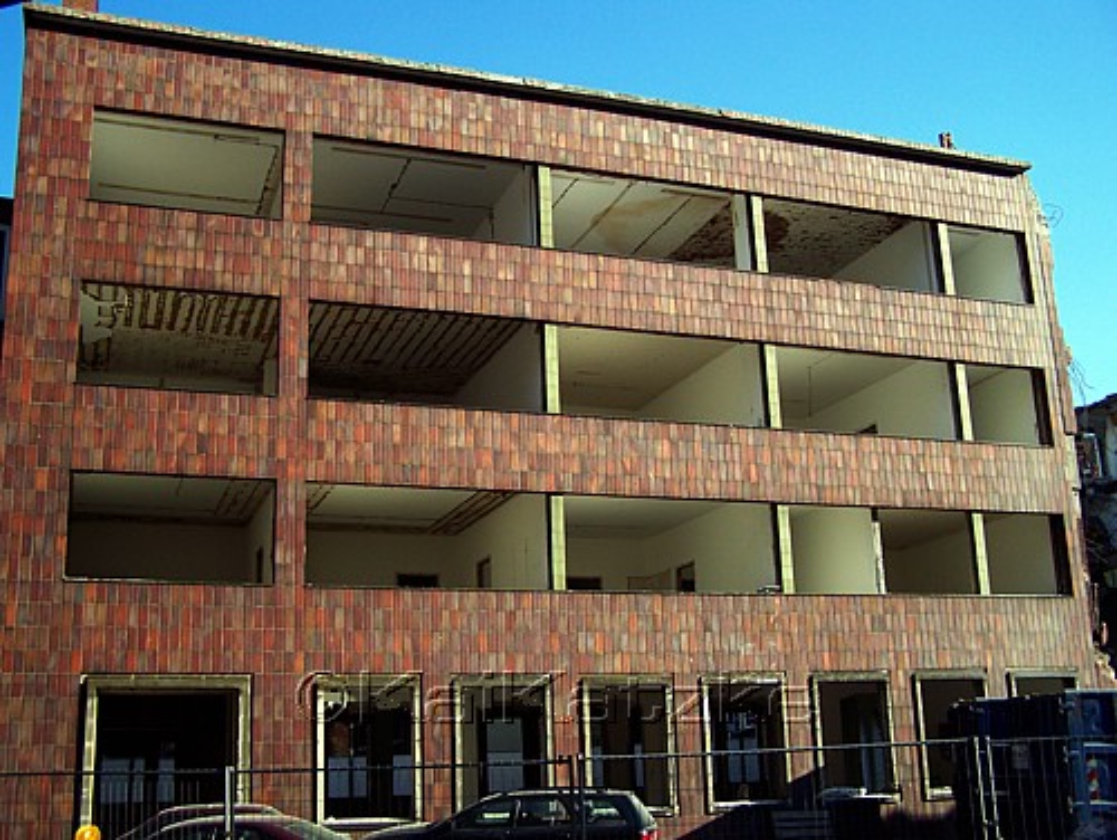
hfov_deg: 48.9
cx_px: 558
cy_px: 420
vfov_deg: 37.8
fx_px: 1227
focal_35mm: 38
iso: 80
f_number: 2.8
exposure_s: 1/640
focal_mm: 6.3
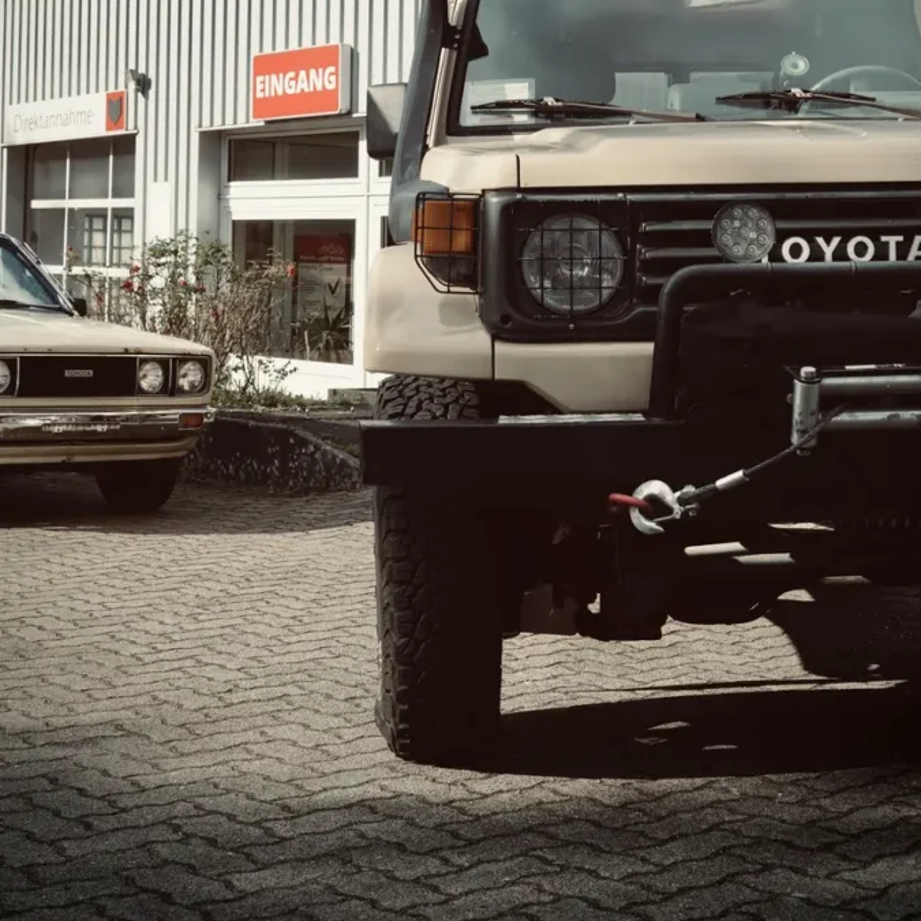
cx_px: 460
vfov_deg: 29.1
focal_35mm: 58
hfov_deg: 29.6
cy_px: 236
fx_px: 1746
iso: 320
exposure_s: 1/250
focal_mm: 30
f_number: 8
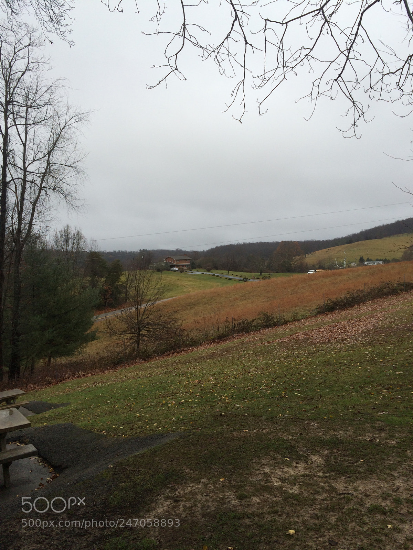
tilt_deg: -3.6
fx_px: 461
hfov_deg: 48.2
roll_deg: +1.2
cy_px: 275
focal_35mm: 29
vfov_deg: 61.7
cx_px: 206
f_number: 2.2
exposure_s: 1/612
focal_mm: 4.15
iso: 32
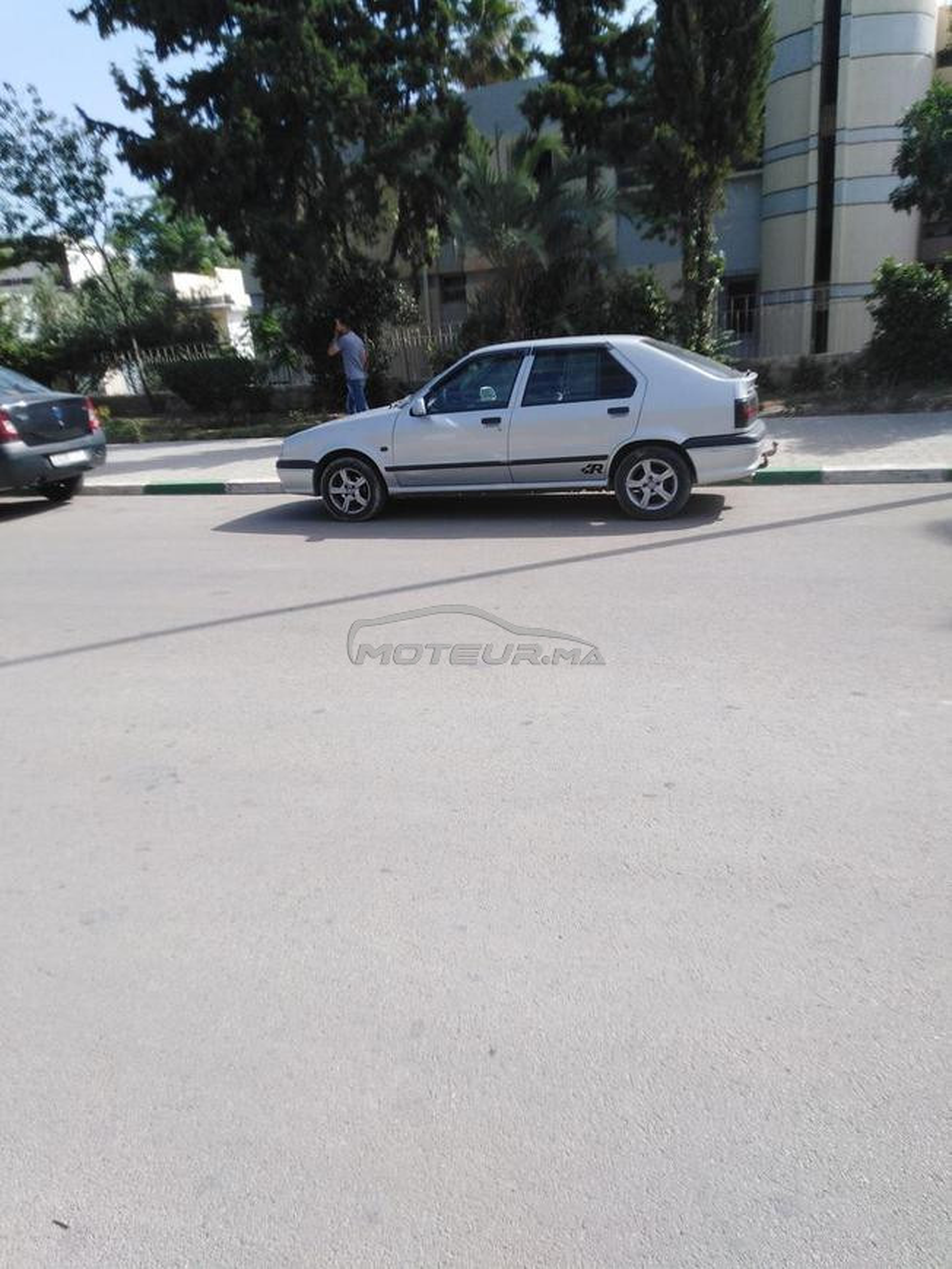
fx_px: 916
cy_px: 634
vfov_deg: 69.4
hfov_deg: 54.9
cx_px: 476
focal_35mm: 25
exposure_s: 1/740
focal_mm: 3.37
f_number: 2.2
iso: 100
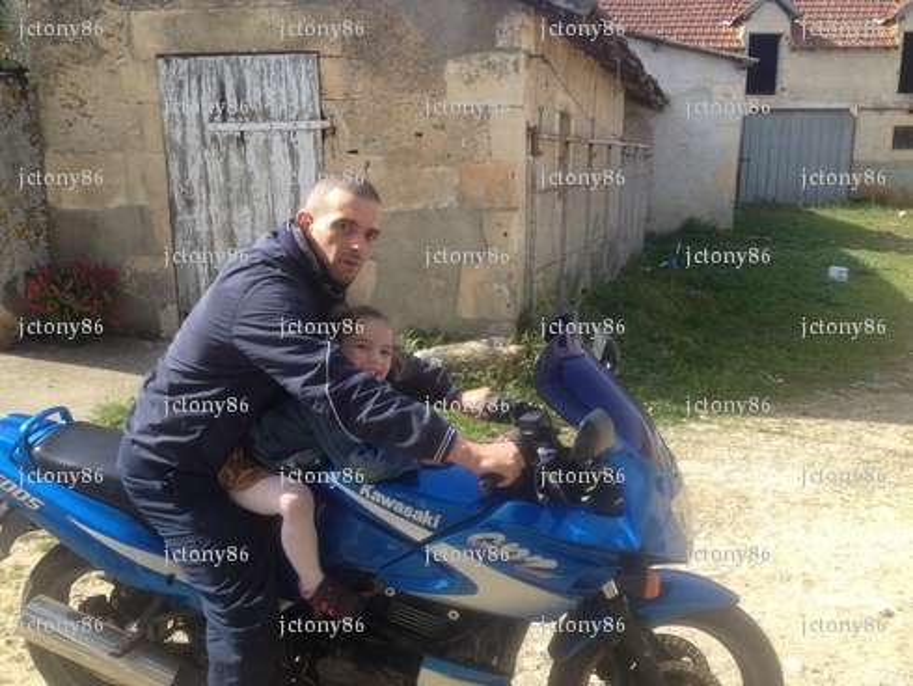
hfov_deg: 52.6
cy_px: 343
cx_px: 456
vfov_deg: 40.7
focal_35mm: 35
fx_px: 924
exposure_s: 1/511
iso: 50
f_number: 2.4
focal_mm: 4.28
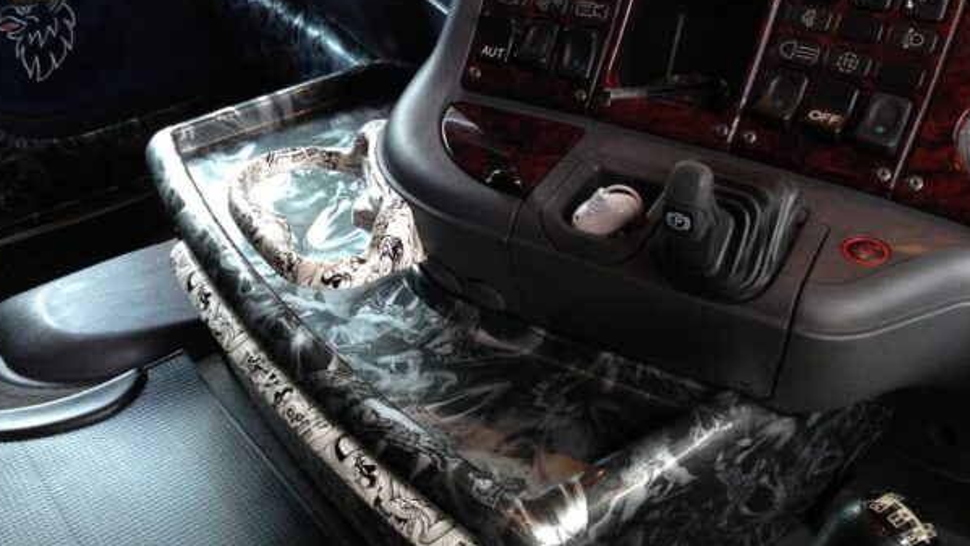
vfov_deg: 24.7
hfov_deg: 42.7
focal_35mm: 48
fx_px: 1235
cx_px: 390
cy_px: 141
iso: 200
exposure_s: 1/20
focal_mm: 4.13
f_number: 2.4
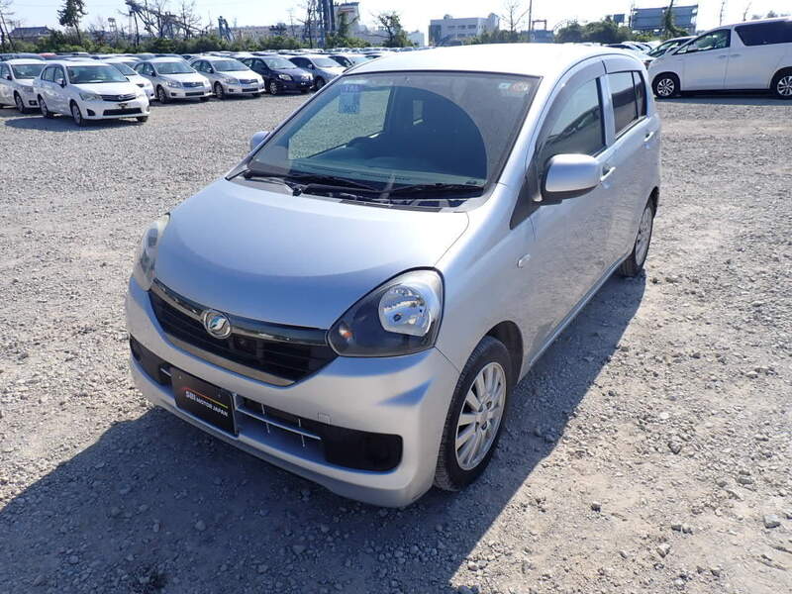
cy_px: 297
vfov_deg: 54.9
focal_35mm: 25
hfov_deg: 69.4
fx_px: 572
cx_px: 396
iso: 100
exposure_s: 1/200
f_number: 8
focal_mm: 4.5
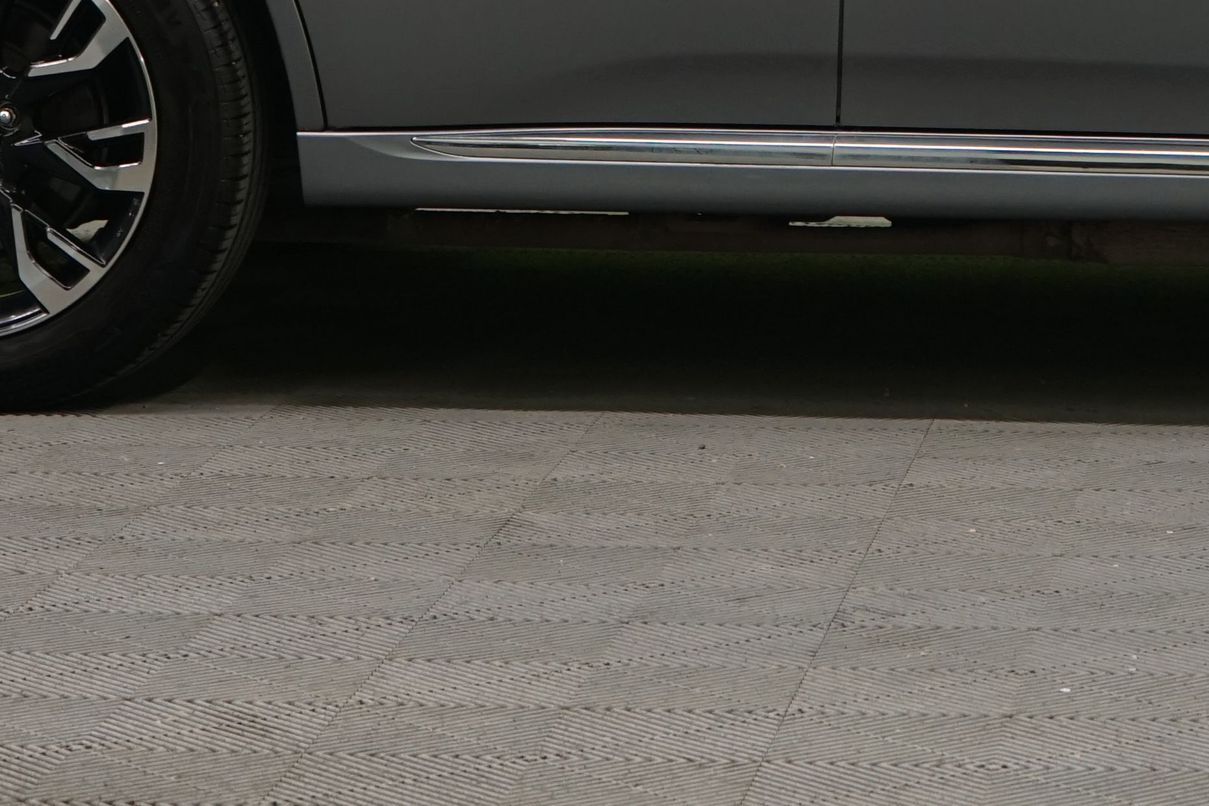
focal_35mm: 158
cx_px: 1076
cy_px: -239
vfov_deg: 8.6
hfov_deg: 12.9
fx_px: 5306
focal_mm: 49
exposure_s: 1/50
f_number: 5
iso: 640
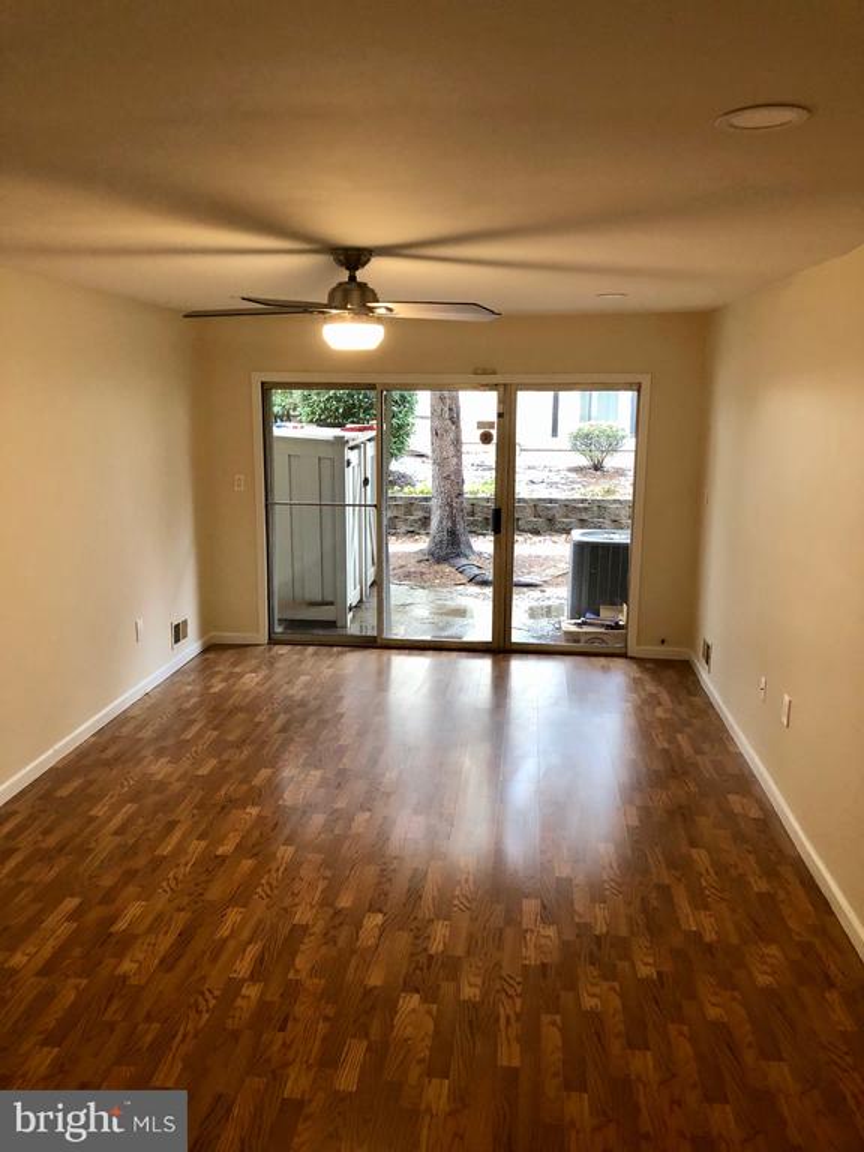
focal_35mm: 28
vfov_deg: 63.4
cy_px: 576
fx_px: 932
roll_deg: -0.5
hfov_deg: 49.7
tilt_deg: -9.9
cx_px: 432
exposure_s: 1/15
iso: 40
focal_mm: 4
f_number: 1.8
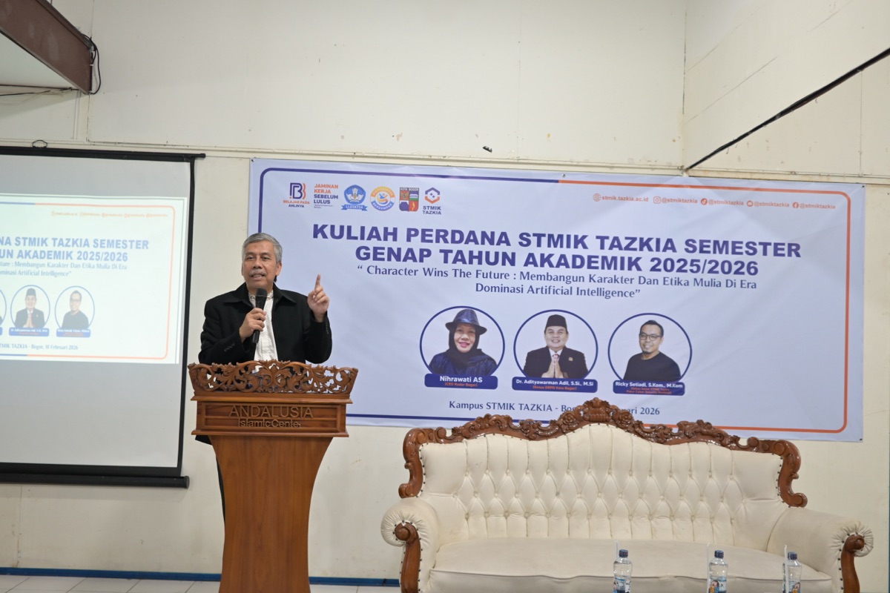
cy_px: 296
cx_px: 445
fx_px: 890
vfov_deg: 36.9
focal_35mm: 36
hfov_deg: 53.1
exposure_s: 1/125
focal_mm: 24
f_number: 2
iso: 500
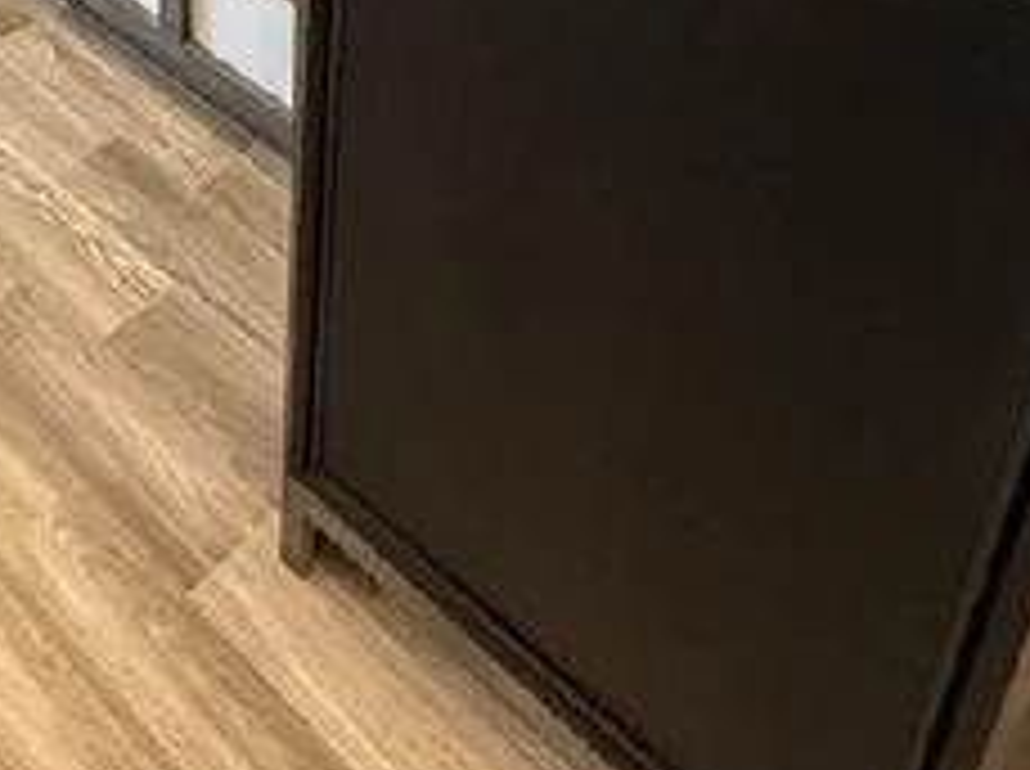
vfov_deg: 24.2
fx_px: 1456
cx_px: 288
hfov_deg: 38.2
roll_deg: -1.9
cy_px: -333
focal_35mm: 49
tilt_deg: -22.2
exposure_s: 1/60
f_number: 2.2
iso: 640
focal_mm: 2.22
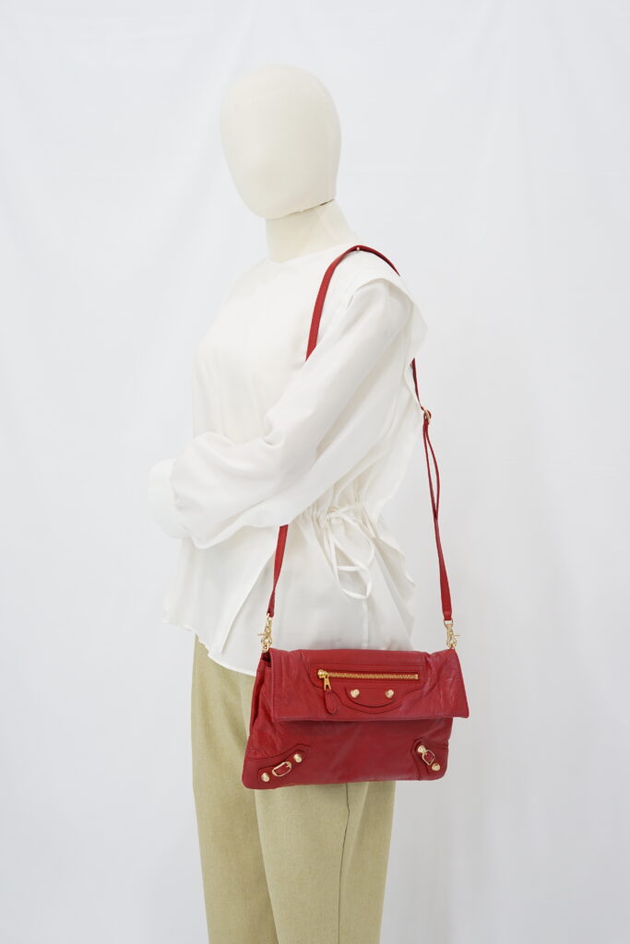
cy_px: 472
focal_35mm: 50
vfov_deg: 39.6
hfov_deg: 27.0
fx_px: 1312
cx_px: 315
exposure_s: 1/8
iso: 640
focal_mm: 50
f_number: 6.3
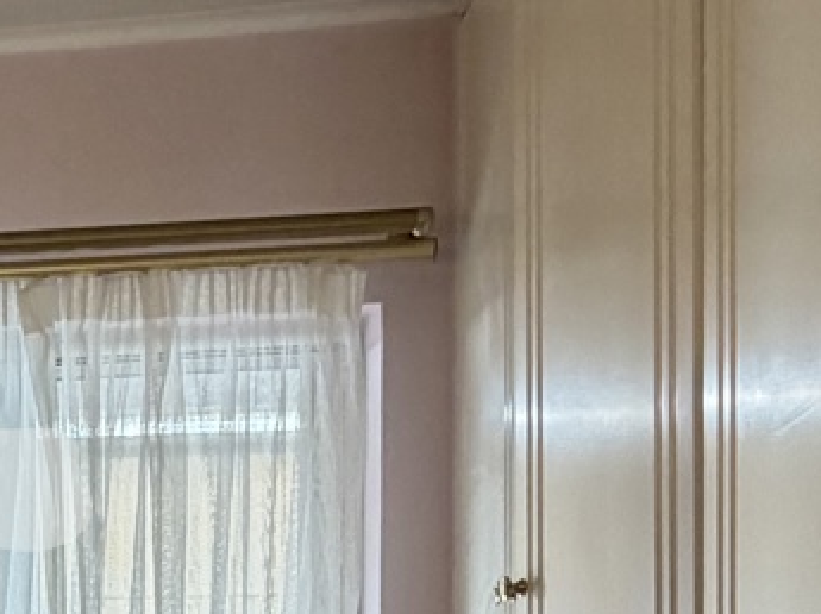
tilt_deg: -1.4
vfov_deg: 17.9
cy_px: 743
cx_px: -424
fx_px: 1848
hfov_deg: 21.0
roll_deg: +0.2
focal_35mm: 78
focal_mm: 2.22
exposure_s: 1/50
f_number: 2.2
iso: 200
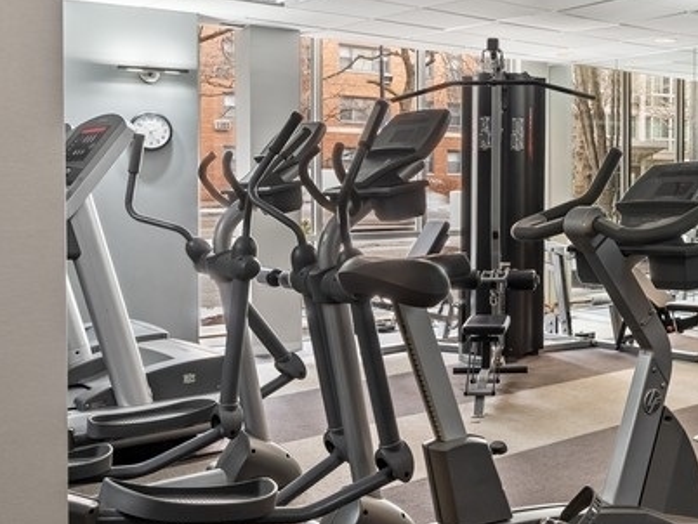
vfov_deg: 32.8
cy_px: 246
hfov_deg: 38.5
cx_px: 681
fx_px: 889
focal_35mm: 44
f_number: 8
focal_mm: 20.5
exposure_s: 1.3
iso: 200
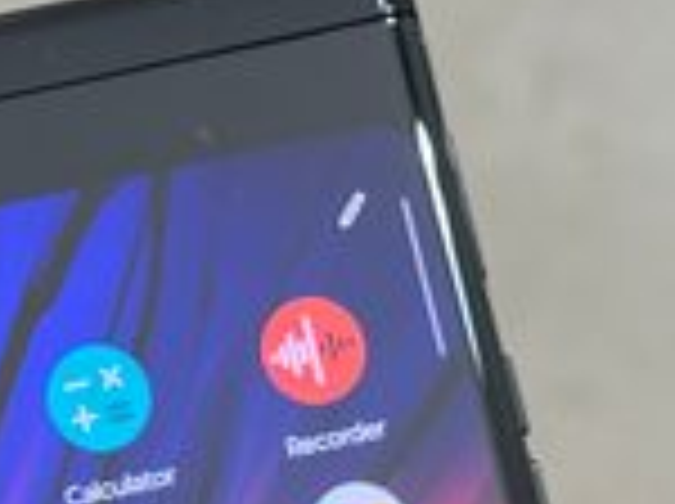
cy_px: 612
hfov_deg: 8.4
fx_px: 4497
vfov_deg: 6.4
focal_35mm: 231
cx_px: -333
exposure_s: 1/60
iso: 50
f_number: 1.78
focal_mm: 6.86
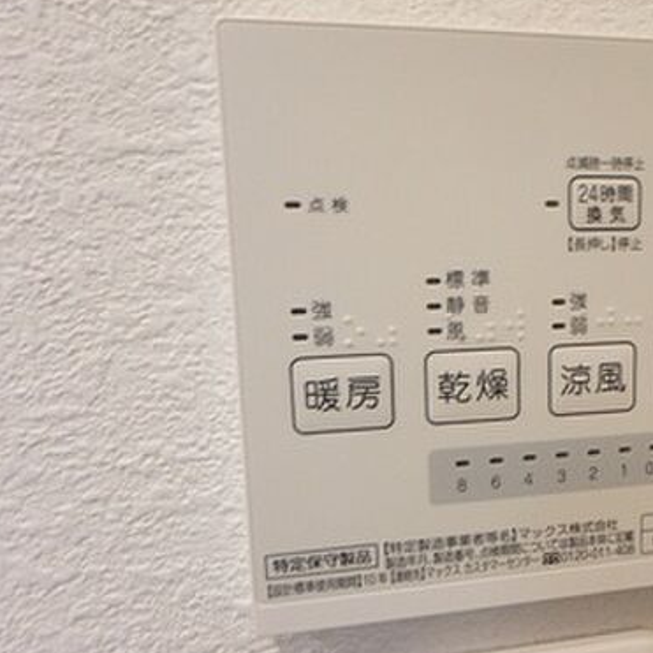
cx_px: 547
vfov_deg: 51.1
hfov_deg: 47.5
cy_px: 313
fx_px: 683
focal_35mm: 32
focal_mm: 3.7
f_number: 3.5
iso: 320
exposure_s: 1/30
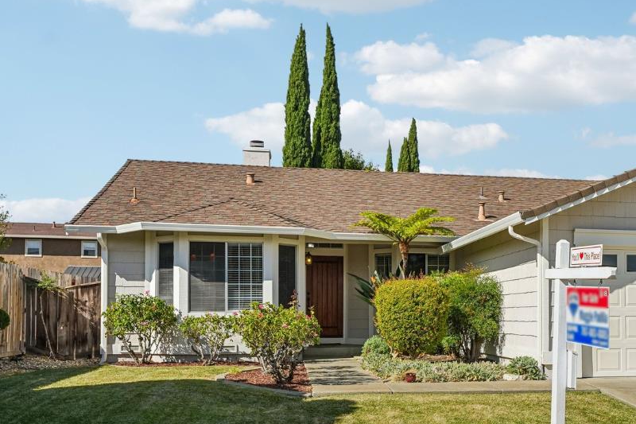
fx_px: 795
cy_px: 280
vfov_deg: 29.7
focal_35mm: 45
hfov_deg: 42.2
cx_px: 482
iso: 500
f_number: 8
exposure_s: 1/1250
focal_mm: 24
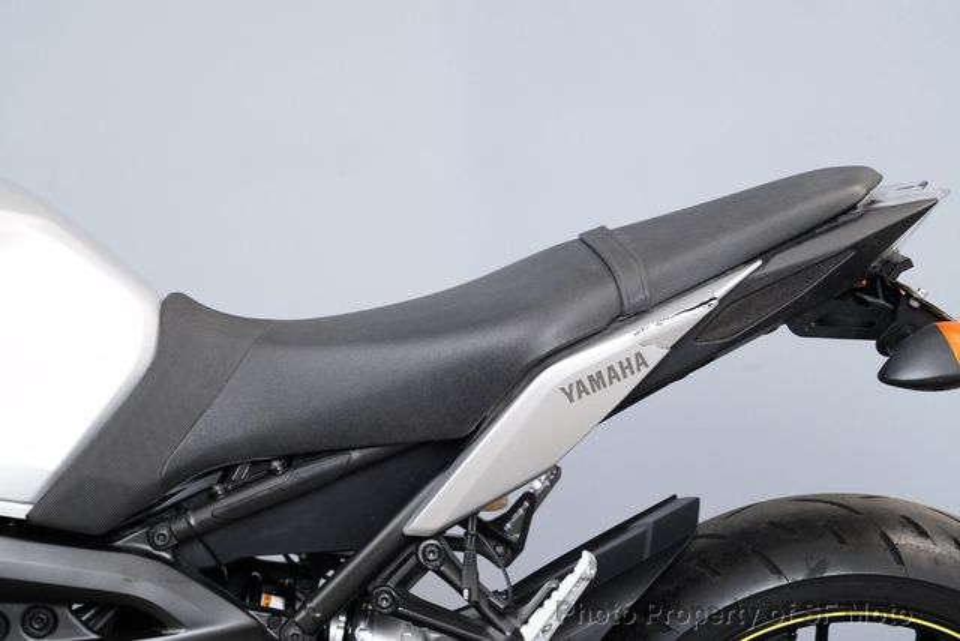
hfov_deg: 27.0
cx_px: 480
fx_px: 2000
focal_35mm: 75
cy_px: 320
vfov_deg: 18.2
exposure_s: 1/80
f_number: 9
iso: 5000
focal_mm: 75
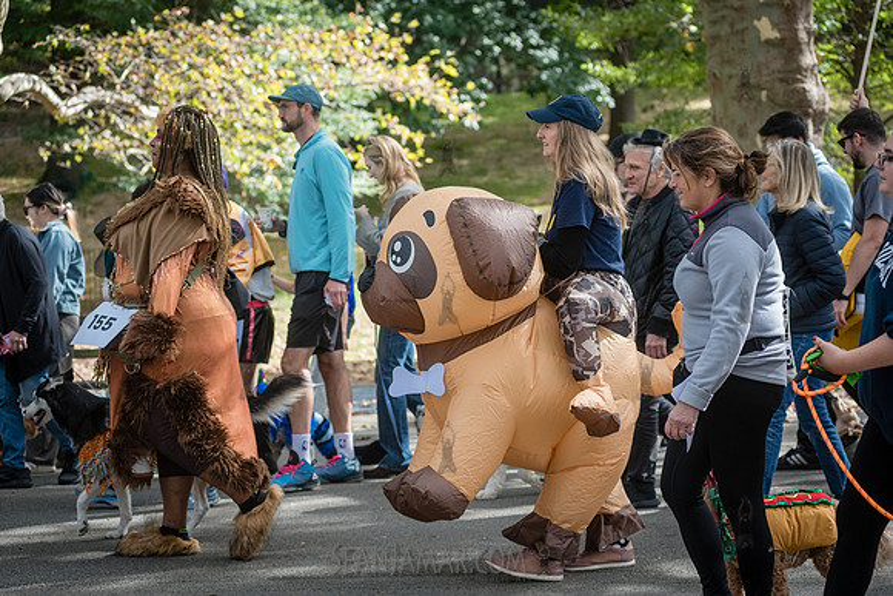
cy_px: 298
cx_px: 451
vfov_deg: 16.3
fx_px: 2074
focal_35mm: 84
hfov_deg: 24.3
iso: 1000
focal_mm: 80
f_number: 4
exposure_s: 1/1250
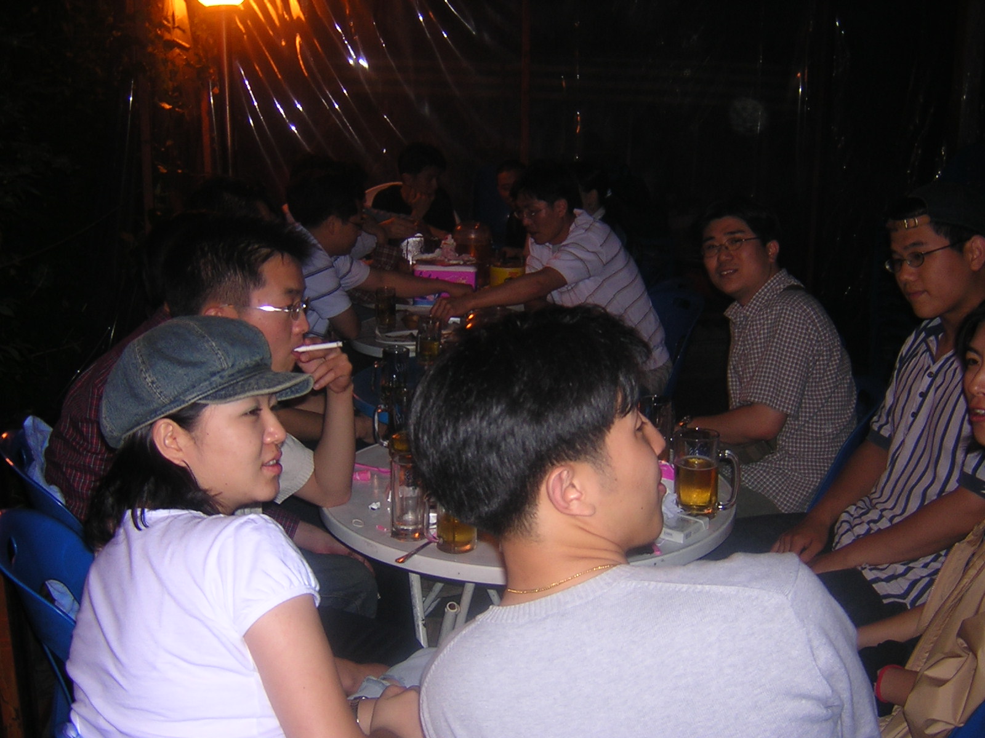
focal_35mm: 36
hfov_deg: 51.4
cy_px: 369
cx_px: 492
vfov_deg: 39.7
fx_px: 1024
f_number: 2.6
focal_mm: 4.7
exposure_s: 1/60.1
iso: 100
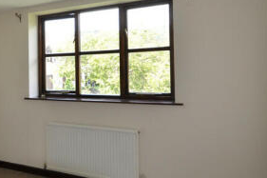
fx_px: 259
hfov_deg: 50.1
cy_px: 50
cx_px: 42
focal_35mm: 35
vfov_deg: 37.1
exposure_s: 1/200
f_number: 3.5
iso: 250
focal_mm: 10
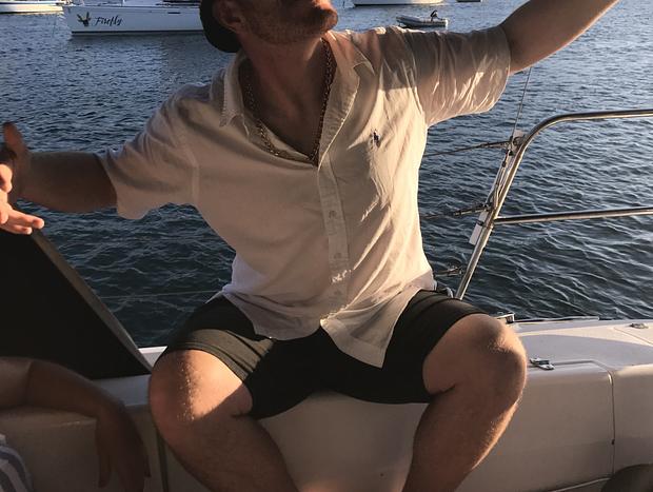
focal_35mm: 28
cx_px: 326
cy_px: 246
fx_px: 529
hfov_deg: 63.4
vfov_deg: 49.9
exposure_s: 1/1597
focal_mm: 3.99
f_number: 1.8
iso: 20
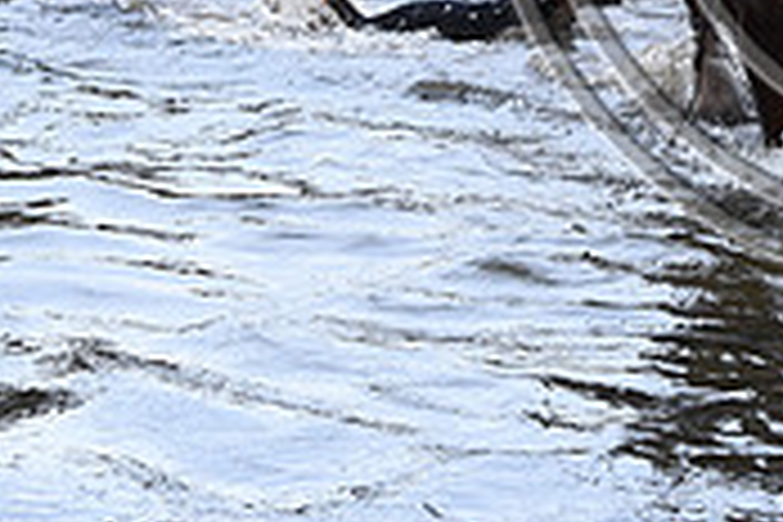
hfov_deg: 5.9
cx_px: 896
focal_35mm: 350
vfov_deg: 3.9
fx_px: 7612
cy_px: -234
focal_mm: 105
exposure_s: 1/1250
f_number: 5.6
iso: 2200
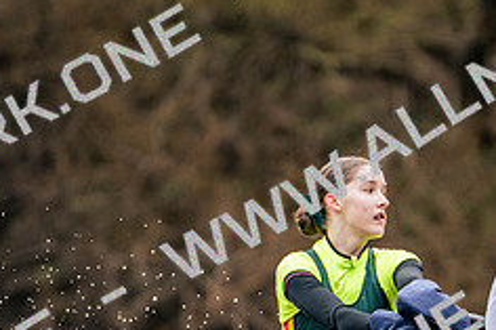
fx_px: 17127
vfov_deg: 1.1
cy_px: 285
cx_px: 420
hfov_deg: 1.7
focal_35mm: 1244
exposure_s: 1/2000
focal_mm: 506
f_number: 6.3
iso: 2000
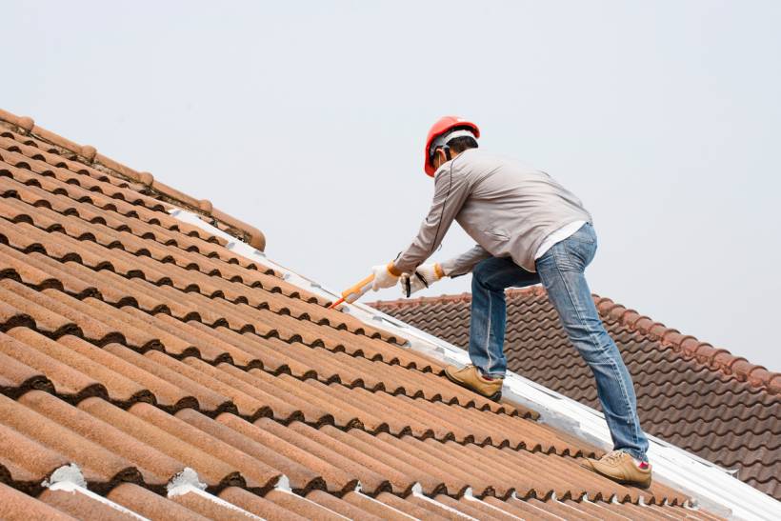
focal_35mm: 63
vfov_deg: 21.6
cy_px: 260
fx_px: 1367
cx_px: 390
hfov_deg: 31.9
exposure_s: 1/400
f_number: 11
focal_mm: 42
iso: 100
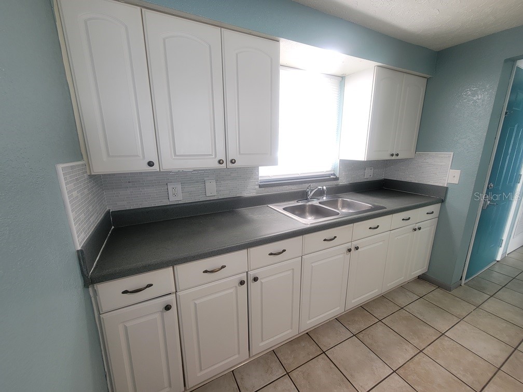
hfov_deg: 106.2
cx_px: 262
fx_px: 196
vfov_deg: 89.9
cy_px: 196
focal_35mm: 13
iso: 80
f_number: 2.2
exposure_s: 1/60
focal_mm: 2.2
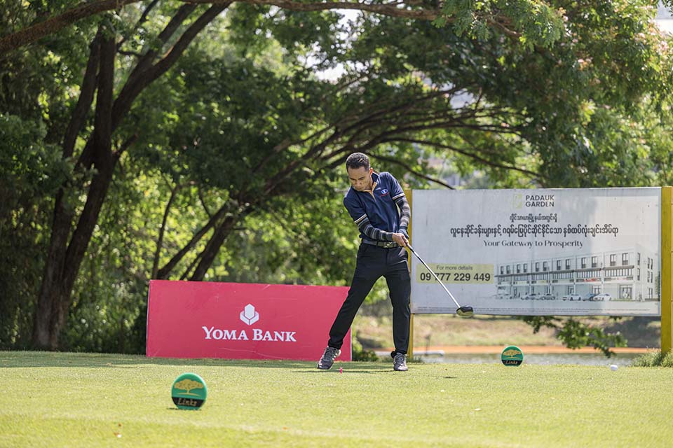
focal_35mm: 94
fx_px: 1757
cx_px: 336
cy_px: 224
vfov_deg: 14.6
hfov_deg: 21.7
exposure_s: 1/3200
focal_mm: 94
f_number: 2.8
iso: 640
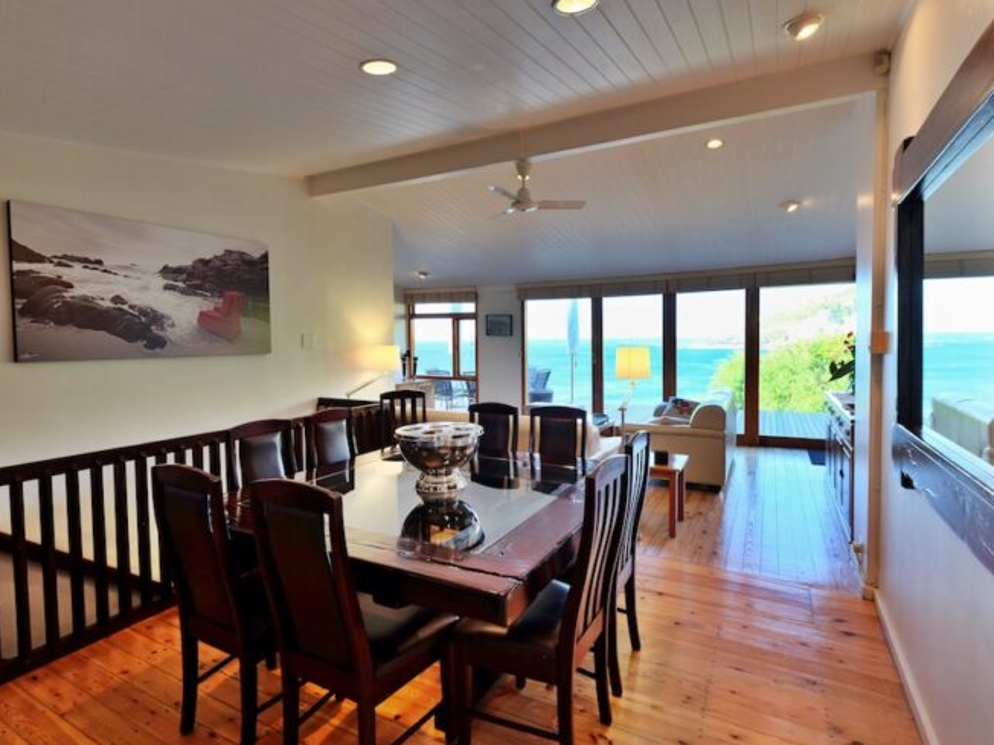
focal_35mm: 17
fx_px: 488
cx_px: 506
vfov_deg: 74.7
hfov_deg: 91.0
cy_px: 358
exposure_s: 1/30
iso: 800
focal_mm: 10
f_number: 5
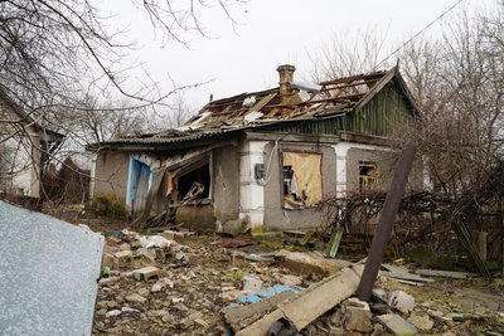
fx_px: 441
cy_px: 168
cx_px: 252
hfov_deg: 59.5
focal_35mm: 32
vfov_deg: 41.7
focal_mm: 21
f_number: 5
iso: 100
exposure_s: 1/125
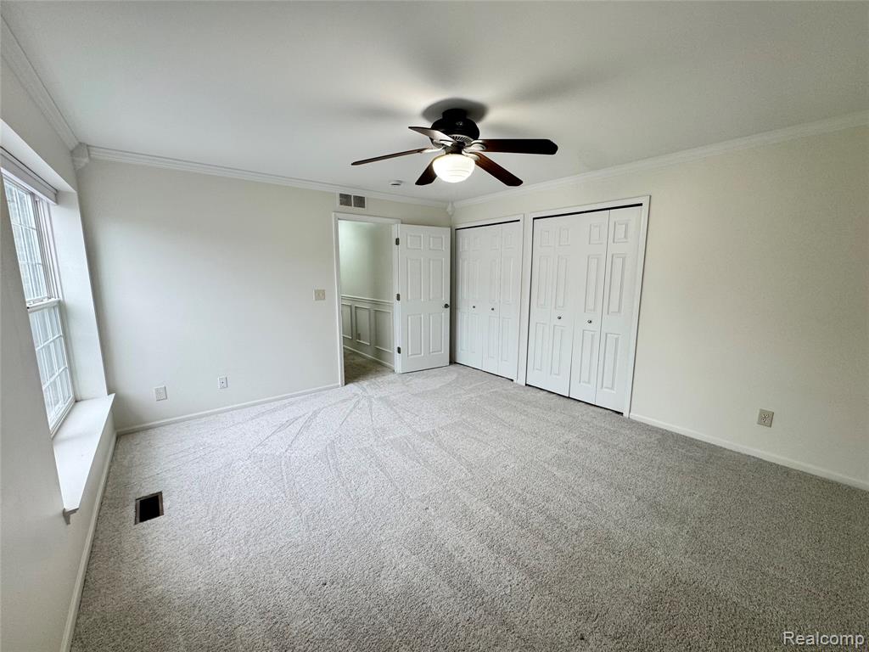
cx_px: 434
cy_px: 326
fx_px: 351
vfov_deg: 85.7
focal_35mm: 14
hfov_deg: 102.1
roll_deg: +0.0
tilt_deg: -10.1
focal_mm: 2.22
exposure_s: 1/120
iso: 100
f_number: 2.2
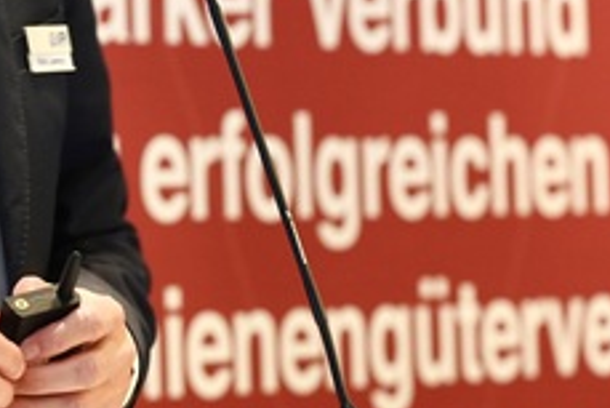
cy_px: -179
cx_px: -21
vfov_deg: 3.8
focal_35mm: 358
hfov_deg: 5.7
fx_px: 6070
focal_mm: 105
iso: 1600
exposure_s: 1/60
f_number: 4.5
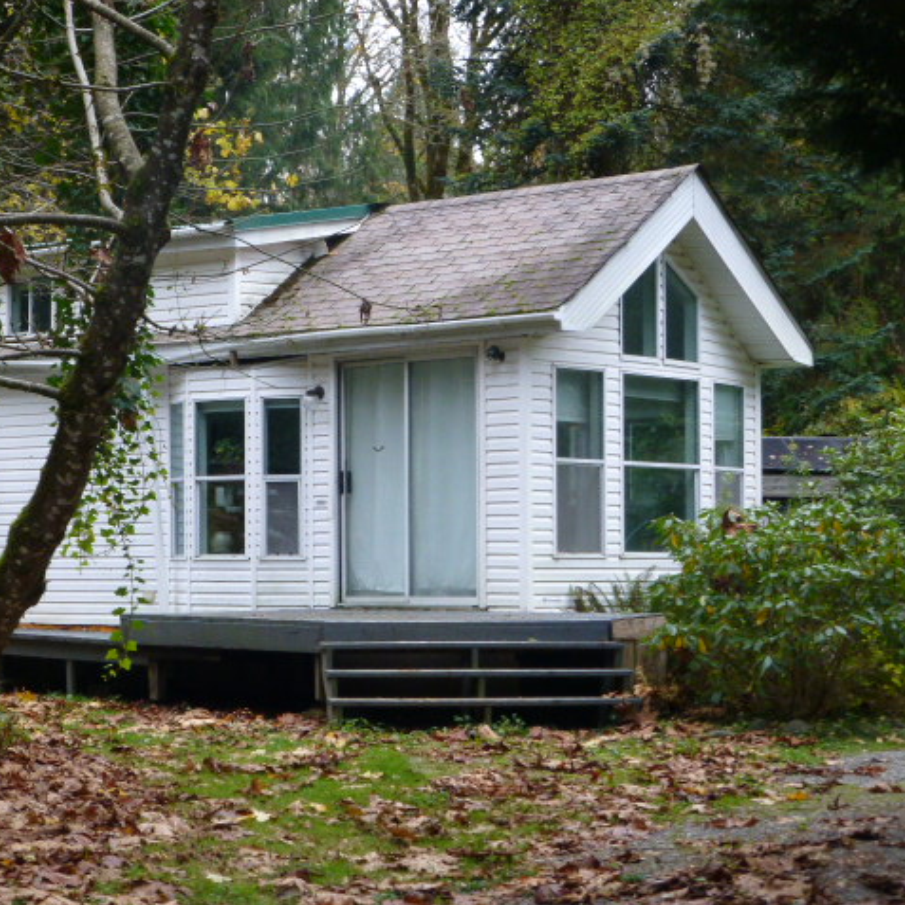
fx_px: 2455
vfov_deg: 20.9
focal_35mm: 83
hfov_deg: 20.9
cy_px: 453
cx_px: 370
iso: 400
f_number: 5
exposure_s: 1/60
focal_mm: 12.5
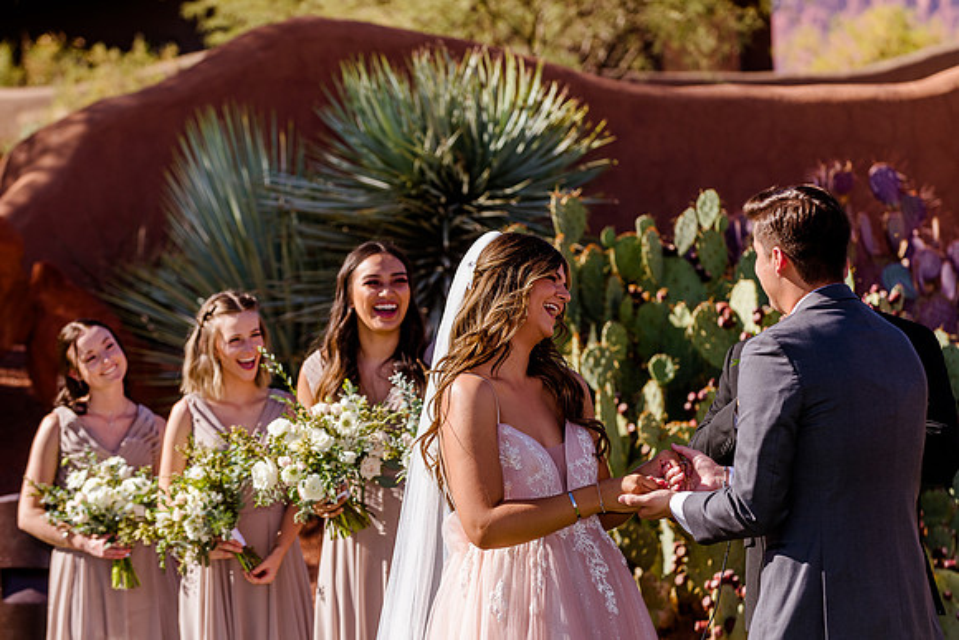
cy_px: 333
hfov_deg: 14.6
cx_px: 459
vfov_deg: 9.7
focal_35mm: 141
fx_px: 3752
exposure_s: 1/800
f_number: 4.5
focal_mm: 130
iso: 200
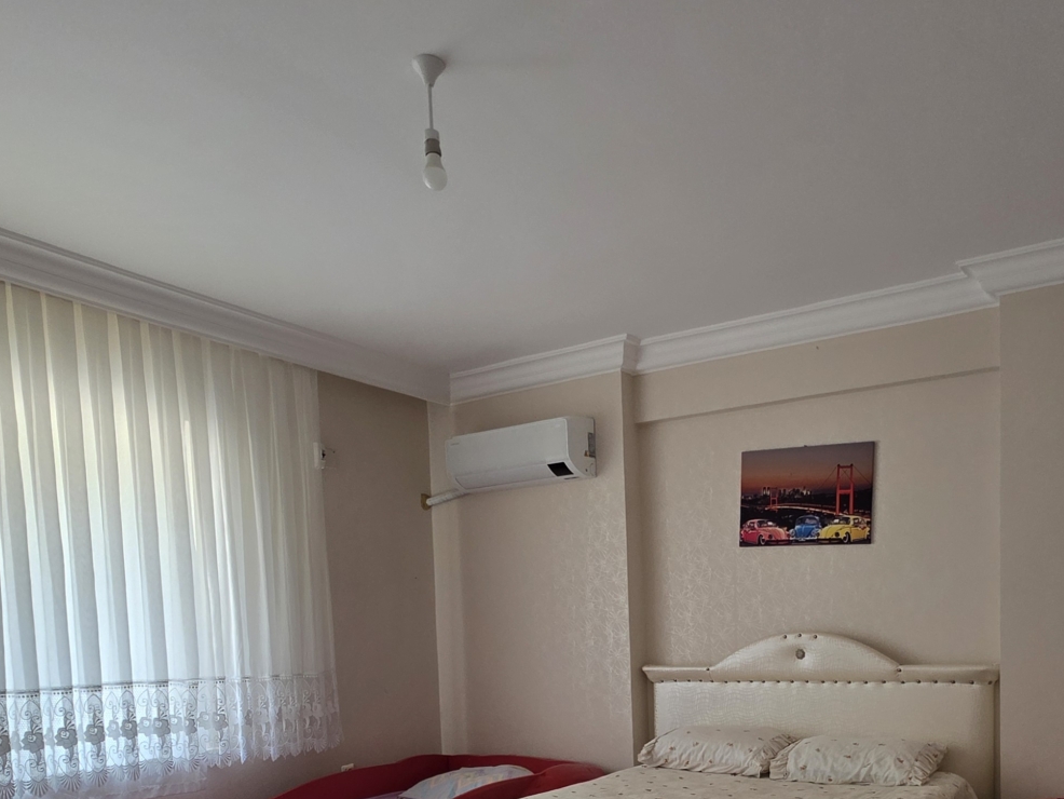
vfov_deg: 47.3
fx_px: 830
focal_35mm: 27
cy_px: 685
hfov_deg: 64.4
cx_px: 666
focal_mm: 2.2
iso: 200
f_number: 1.9
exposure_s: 1/120
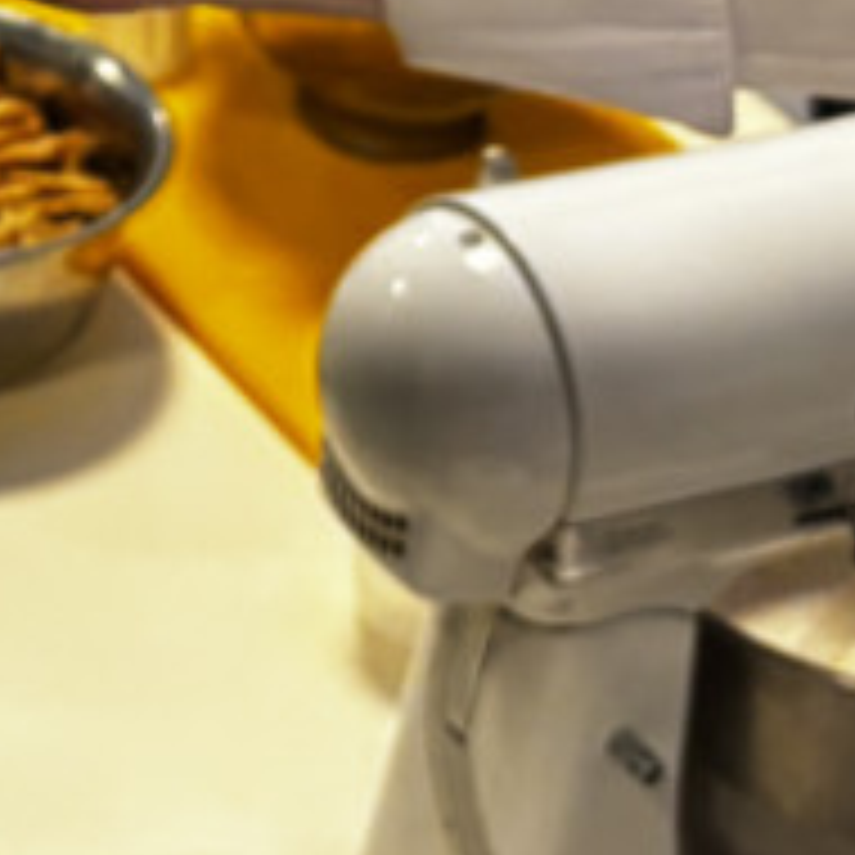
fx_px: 4052
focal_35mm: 145
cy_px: -747
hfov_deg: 11.6
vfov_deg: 11.1
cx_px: -369
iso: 160
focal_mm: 6
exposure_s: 1/50
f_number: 1.6
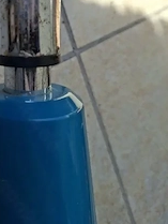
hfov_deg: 31.8
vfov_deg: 40.3
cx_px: 27
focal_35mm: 44
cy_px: 31
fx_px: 284
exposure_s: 1/833
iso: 50
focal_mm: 5.54
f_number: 1.8
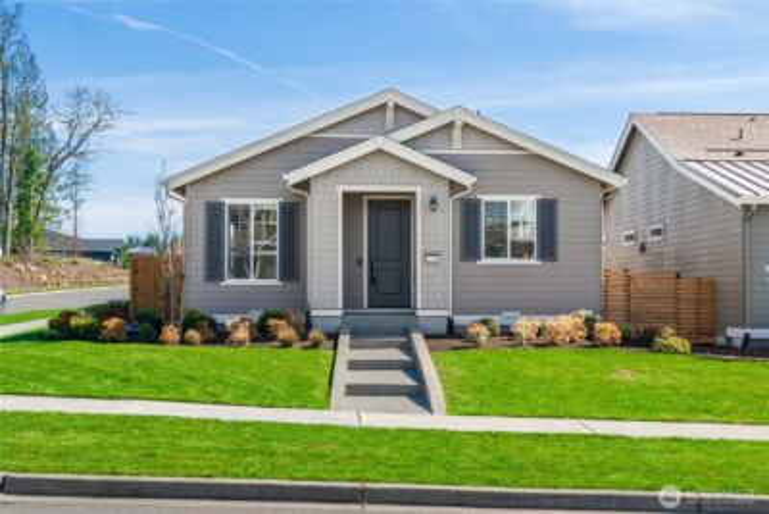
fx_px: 513
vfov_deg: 53.2
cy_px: 257
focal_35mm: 24
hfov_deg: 73.7
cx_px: 384
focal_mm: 24
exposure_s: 1/200
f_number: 7.1
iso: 100
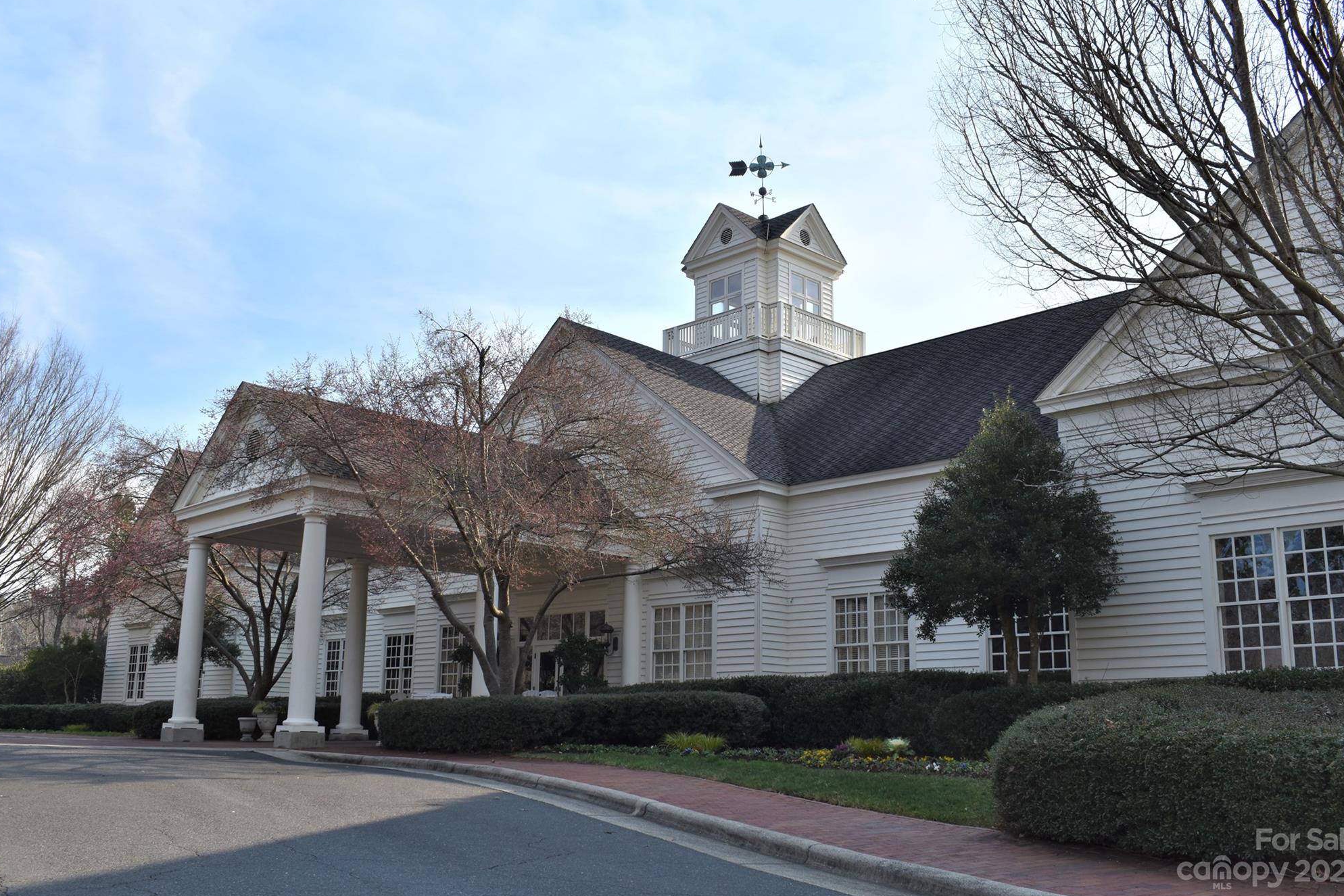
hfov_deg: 55.8
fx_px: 1269
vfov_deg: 38.9
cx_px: 674
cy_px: 441
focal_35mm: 34
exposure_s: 1/200
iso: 100
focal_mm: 22
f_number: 10
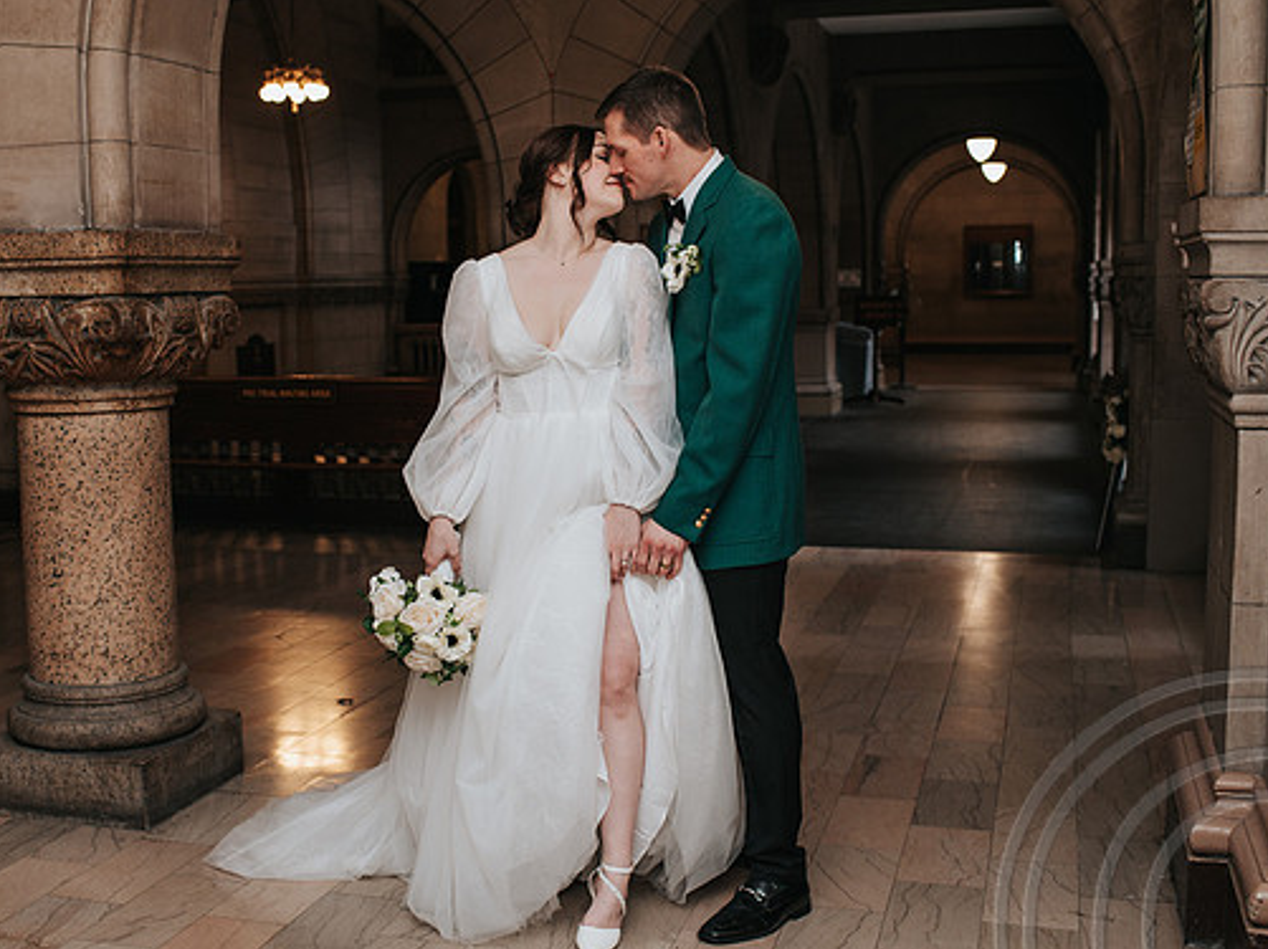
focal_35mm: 45
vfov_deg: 32.1
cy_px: 500
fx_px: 1647
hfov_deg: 42.0
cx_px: 536
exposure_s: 1/200
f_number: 3.2
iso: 800
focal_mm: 35
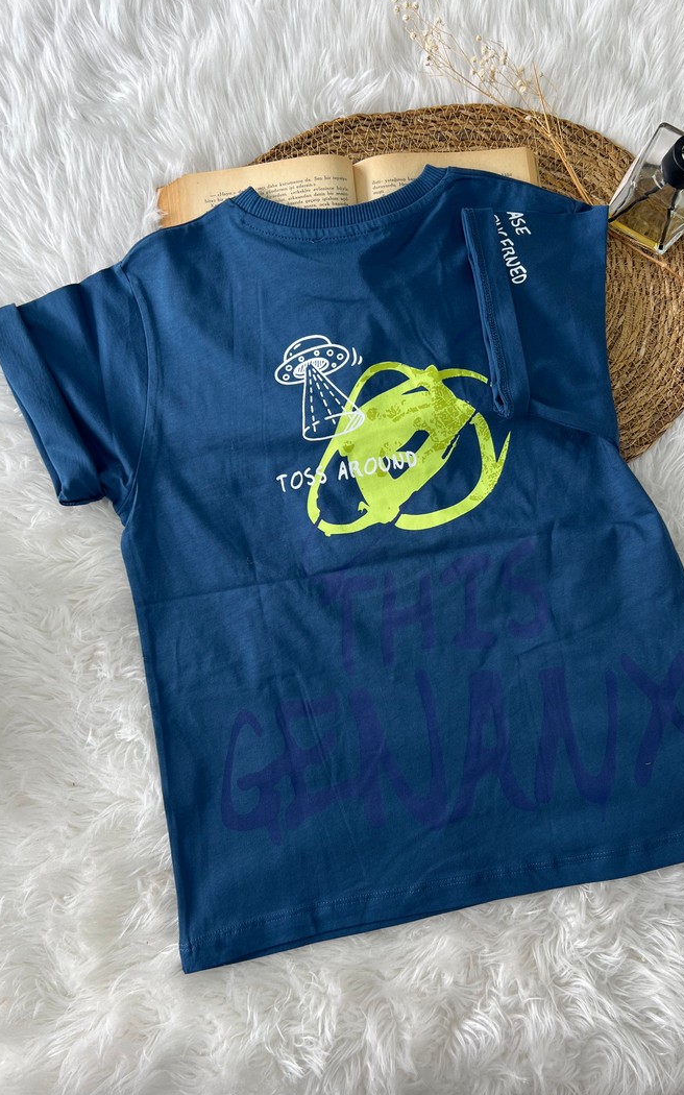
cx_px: 381
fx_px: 835
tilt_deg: -85.5
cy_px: 551
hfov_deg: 44.5
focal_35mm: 28
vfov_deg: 66.5
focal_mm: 5.7
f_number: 1.5
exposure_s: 1/100
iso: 40
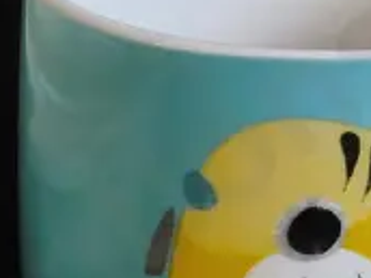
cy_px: 427
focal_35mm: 161
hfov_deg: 11.9
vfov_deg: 9.0
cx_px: -125
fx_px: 1726
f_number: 2
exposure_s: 1/100
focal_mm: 2.87
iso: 125
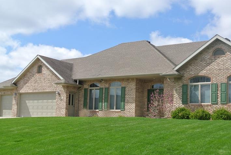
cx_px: 151
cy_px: 80
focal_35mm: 49
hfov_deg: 39.9
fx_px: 315
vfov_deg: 27.6
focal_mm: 12.7
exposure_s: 1/800
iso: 100
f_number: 5
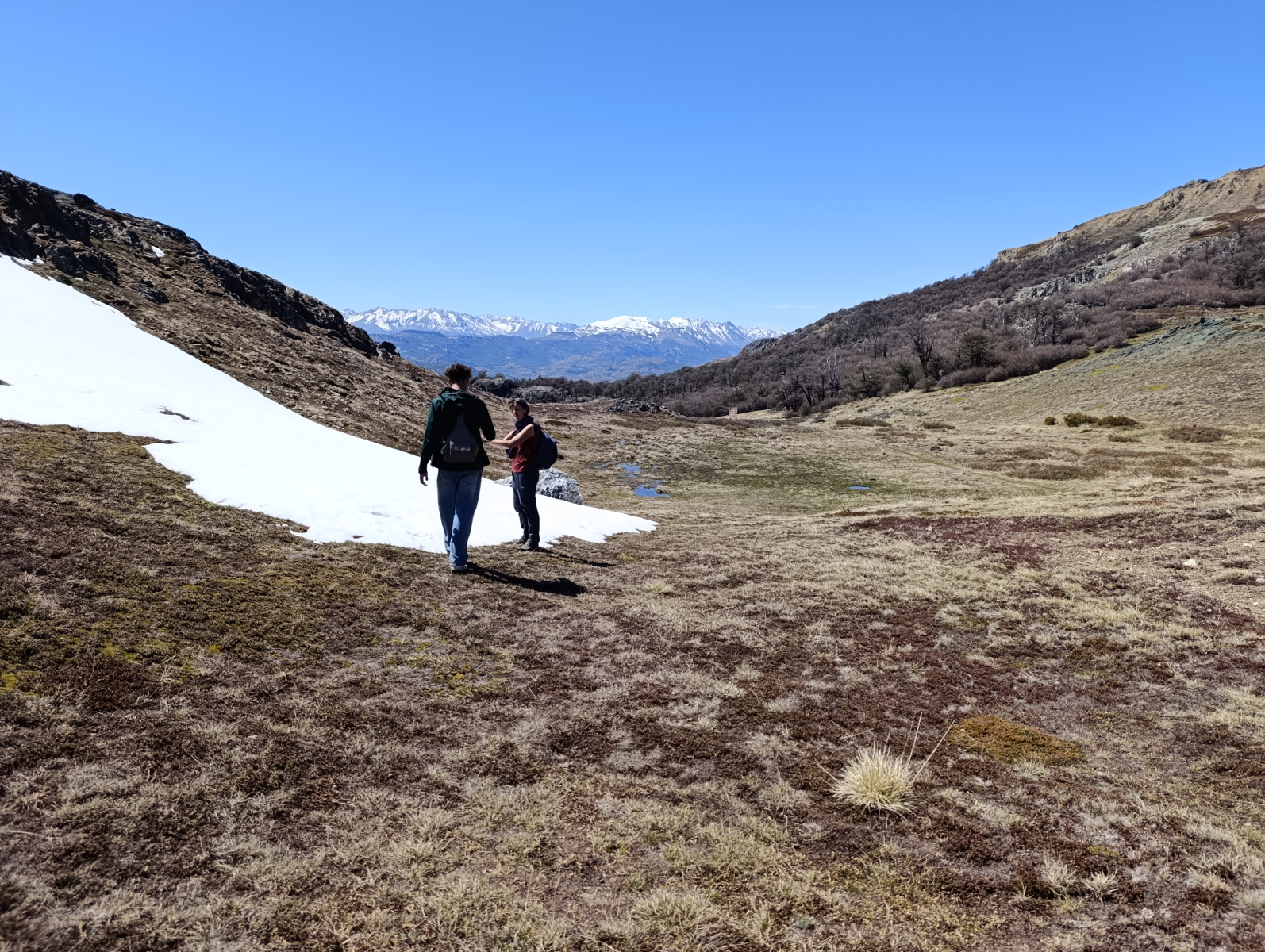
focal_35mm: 23
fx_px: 842
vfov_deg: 59.0
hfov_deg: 73.8
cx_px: 632
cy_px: 476
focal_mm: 6.14
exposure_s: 1/687
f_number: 1.6
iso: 50
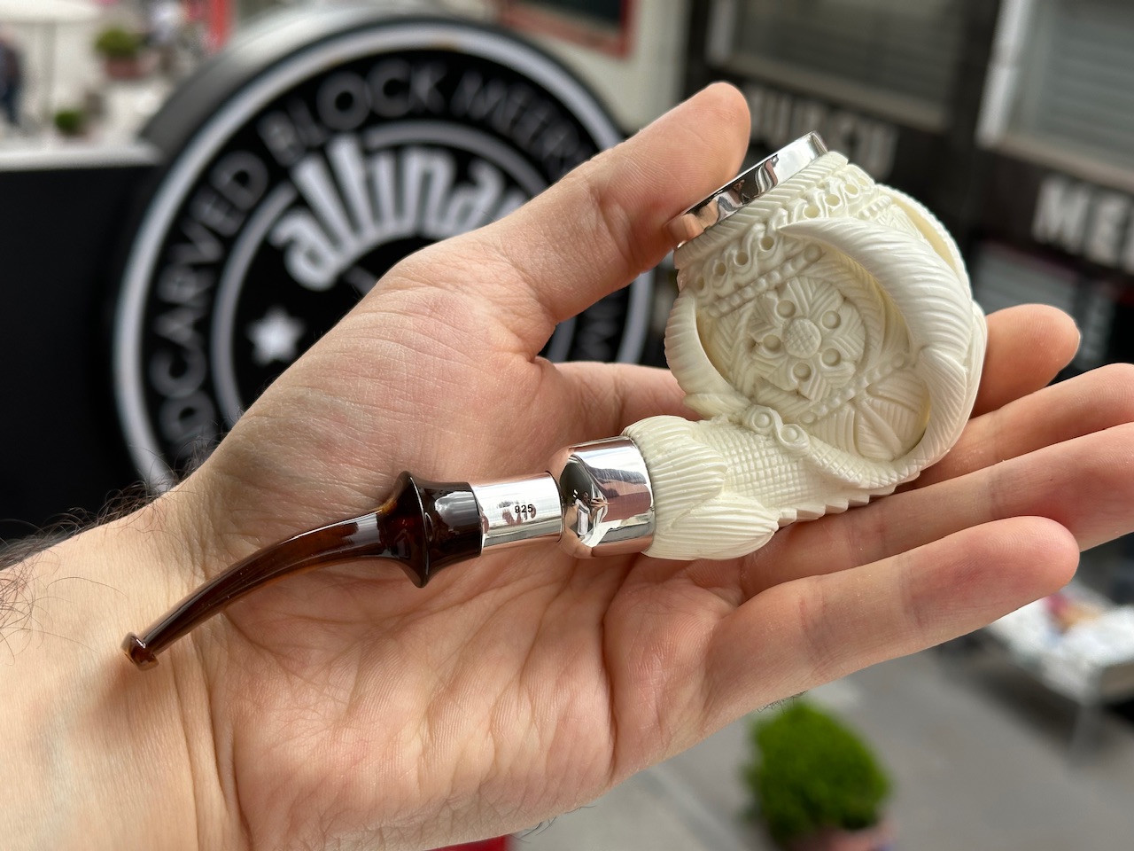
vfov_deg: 30.3
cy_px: 426
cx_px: 567
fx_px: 1572
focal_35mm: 48
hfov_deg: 39.7
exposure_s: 1/685
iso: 64
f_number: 1.78
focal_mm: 6.86
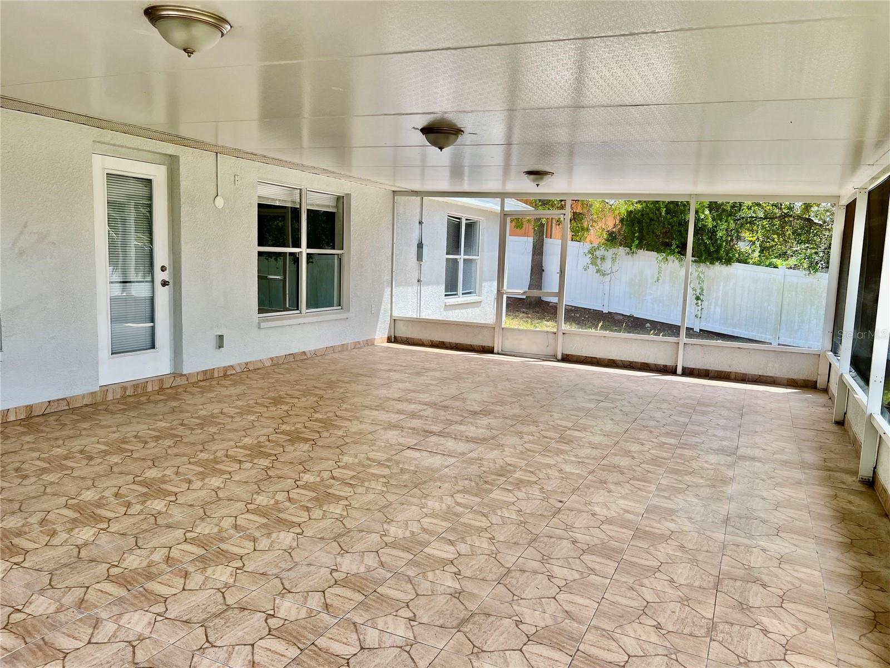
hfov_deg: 67.3
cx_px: 445
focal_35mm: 26
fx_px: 668
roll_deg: -1.5
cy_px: 334
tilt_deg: -6.9
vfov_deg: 53.1
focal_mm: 5.7
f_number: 1.5
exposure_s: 1/803
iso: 50
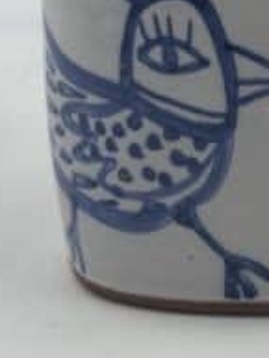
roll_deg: -1.1
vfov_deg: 9.7
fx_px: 2060
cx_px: 380
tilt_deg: -11.4
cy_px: -154
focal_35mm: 199
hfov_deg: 7.4
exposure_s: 1/431
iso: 64
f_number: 1.78
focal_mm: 6.86
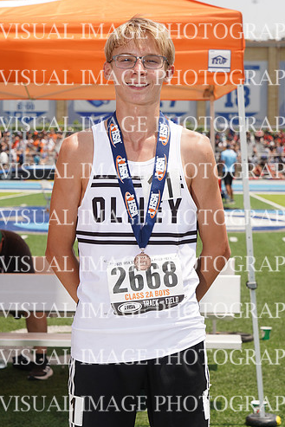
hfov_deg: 14.7
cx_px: 149
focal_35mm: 93
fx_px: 1104
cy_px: 194
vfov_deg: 21.9
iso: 100
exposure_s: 1/200
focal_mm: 79
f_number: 9
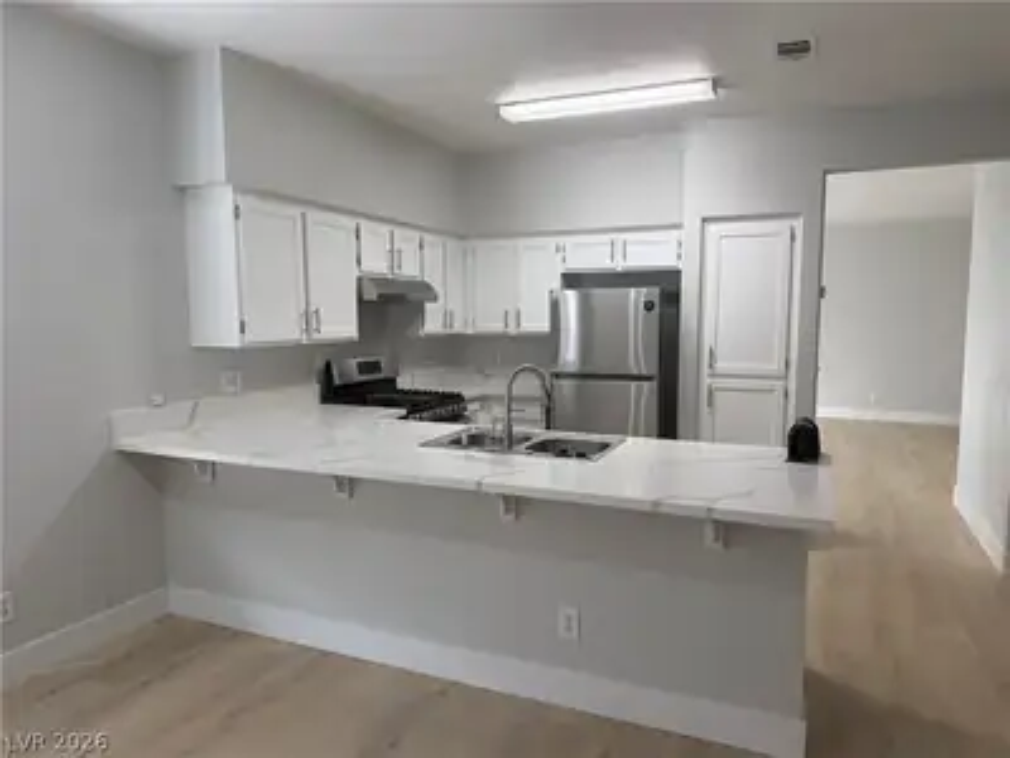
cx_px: 505
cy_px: 379
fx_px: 700
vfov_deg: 56.8
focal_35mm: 24
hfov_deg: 71.6
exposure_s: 1/208
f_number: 1.78
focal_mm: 6.76
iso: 200
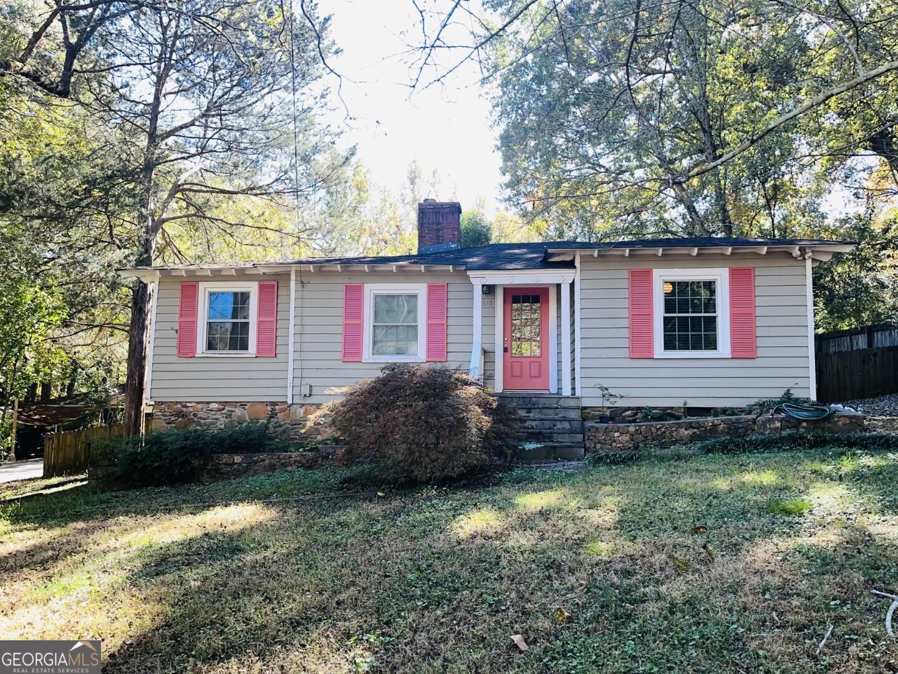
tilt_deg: +4.6
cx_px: 449
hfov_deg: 67.3
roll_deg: +0.3
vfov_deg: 53.1
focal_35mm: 26
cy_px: 337
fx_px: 674
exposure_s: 1/437
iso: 50
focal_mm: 5.1
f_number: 1.6
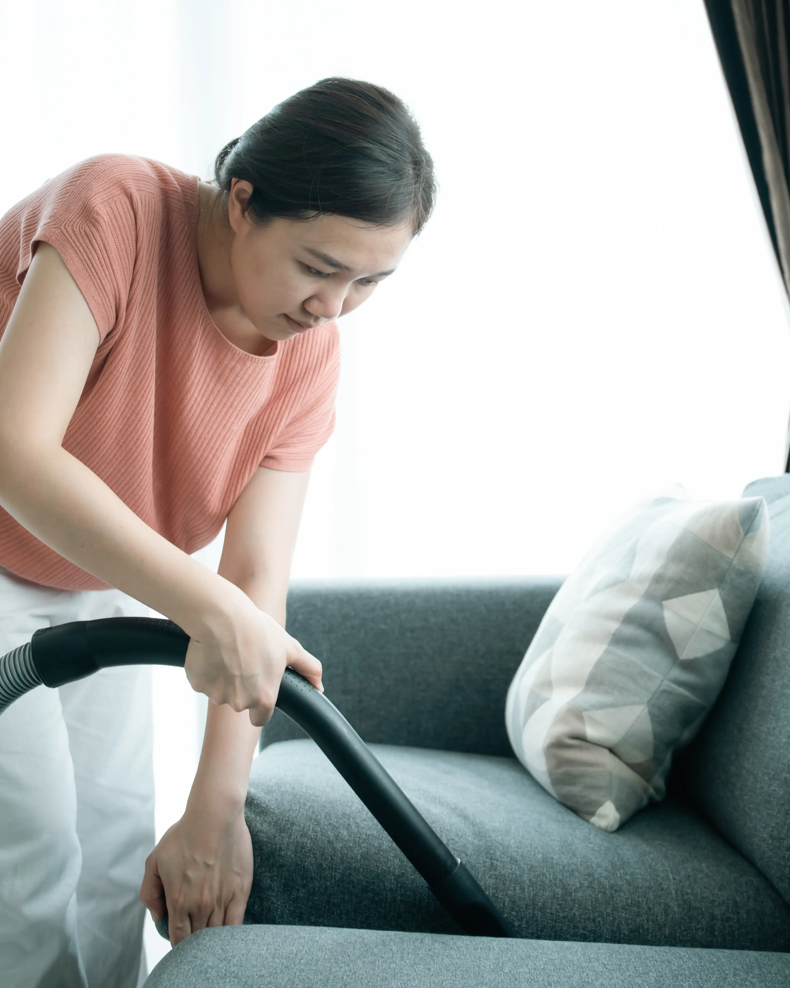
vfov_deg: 37.3
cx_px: 459
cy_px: 487
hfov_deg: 30.2
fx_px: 1461
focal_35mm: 50
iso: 320
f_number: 4
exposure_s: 1/80
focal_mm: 35
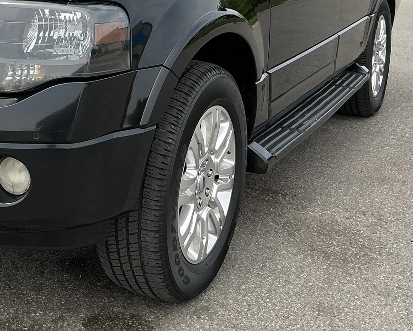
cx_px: 60
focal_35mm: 63
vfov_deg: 23.7
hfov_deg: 29.1
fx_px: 770
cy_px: 43
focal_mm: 3
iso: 25
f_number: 1.8
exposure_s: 1/1377
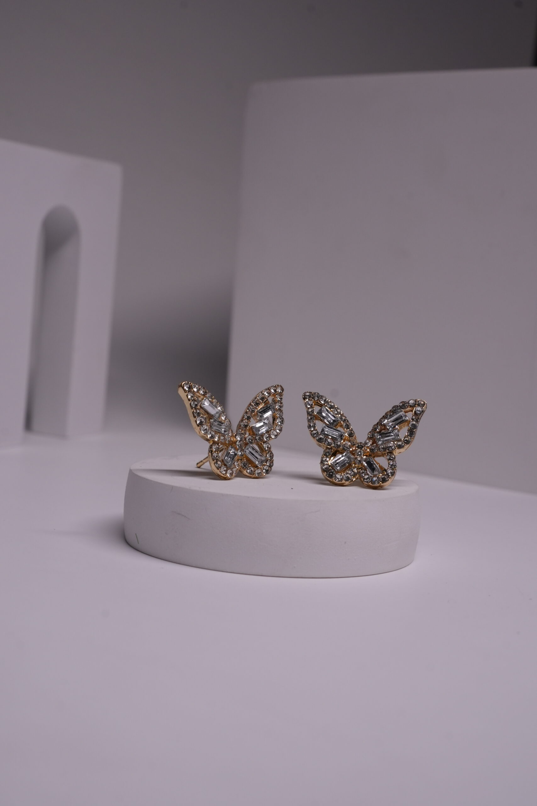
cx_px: 268
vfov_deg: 38.2
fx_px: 1163
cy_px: 403
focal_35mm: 52
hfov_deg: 26.0
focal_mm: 35
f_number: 10
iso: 500
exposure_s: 1/100
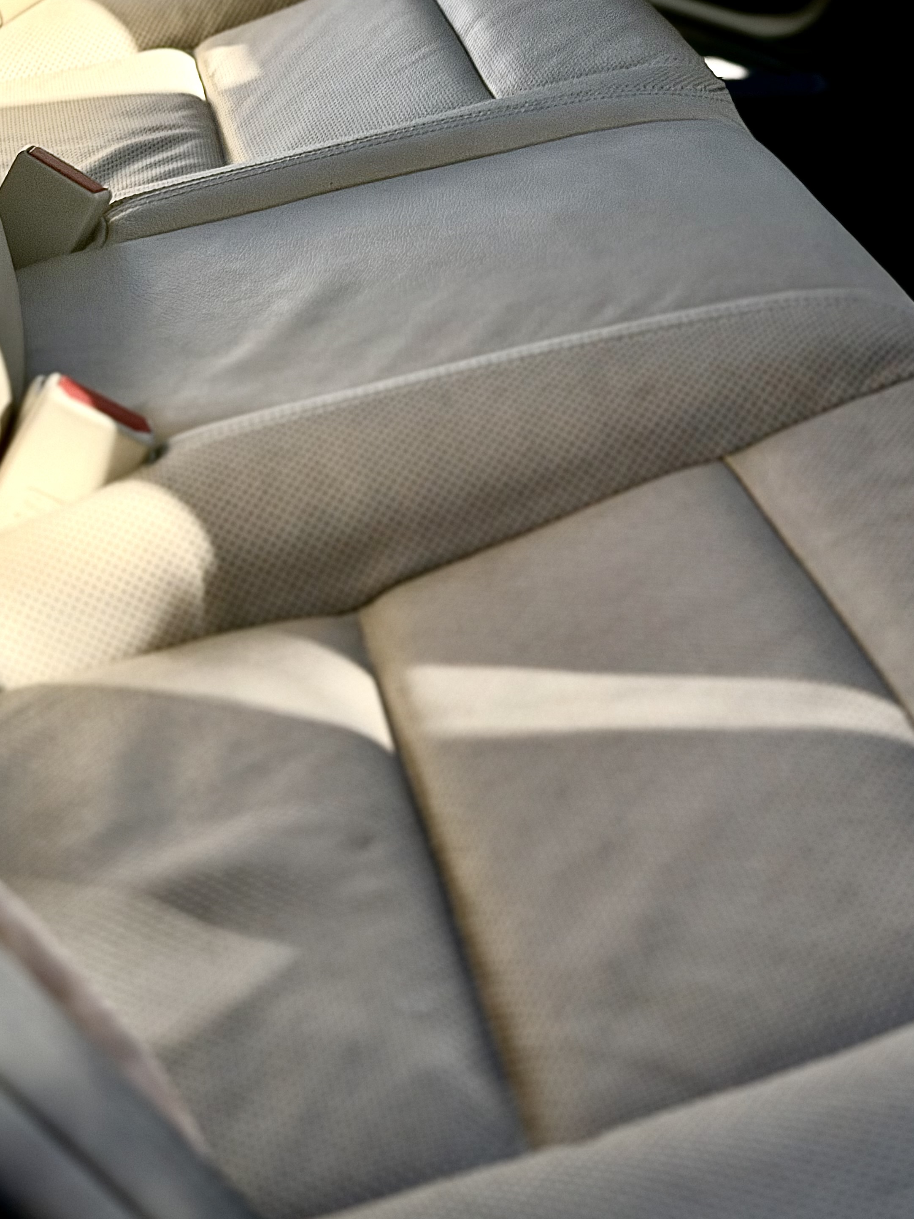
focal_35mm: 67
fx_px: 2359
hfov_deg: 21.9
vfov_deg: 28.8
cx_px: 429
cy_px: 402
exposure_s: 1/1055
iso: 100
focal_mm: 6.76
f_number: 1.78
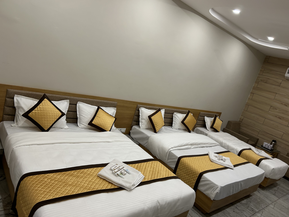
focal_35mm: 26
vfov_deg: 53.1
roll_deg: -16.5
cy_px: 108
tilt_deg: -13.2
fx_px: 217
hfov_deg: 67.3
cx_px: 144
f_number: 1.5
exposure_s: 1/100
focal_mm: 5.7
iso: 100
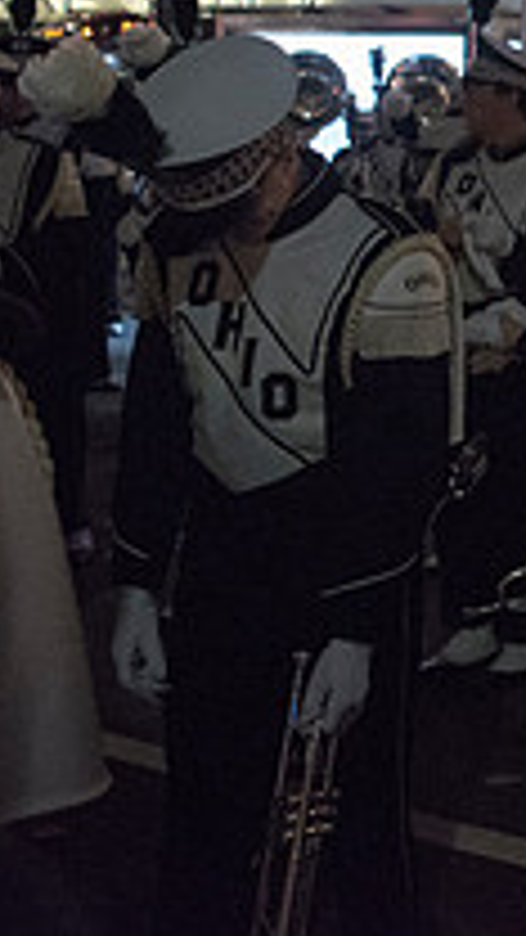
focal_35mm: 70
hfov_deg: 14.3
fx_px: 1736
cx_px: 1070
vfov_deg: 28.9
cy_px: 83
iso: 8000
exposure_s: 1/320
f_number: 2.8
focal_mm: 24
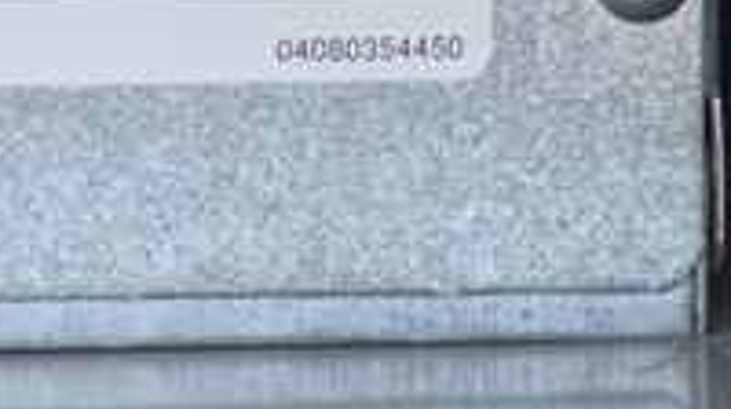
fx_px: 22887
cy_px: -168
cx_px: 7
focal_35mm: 1182
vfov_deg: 1.0
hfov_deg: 1.8
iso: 1250
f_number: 6.3
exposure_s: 1/2000
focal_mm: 300
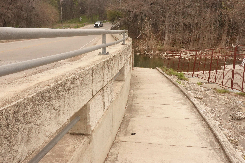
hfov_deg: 51.9
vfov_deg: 35.9
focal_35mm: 37
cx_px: 122
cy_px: 82
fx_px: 252
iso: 1600
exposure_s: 1/250
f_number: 11
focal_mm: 13.84
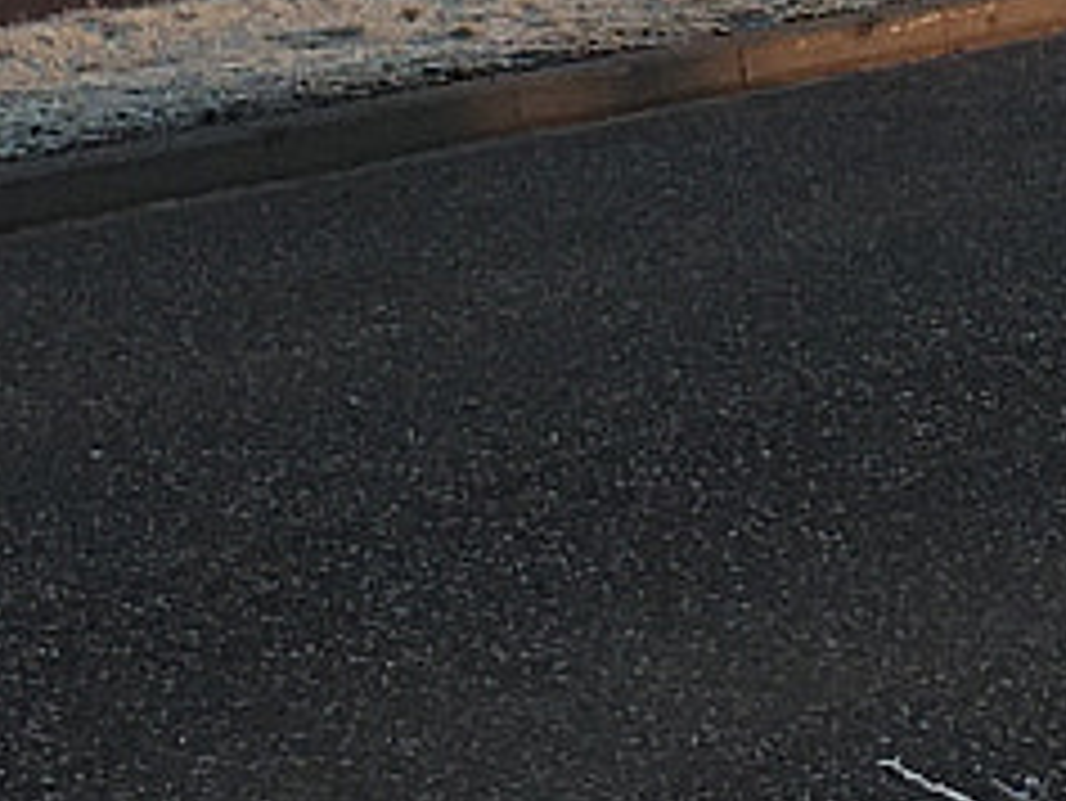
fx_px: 6039
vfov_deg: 7.4
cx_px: 391
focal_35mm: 196
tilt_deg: -0.6
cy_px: -594
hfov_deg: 10.1
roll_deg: +1.1
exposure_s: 1/557
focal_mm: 4.15
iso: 25
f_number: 2.2
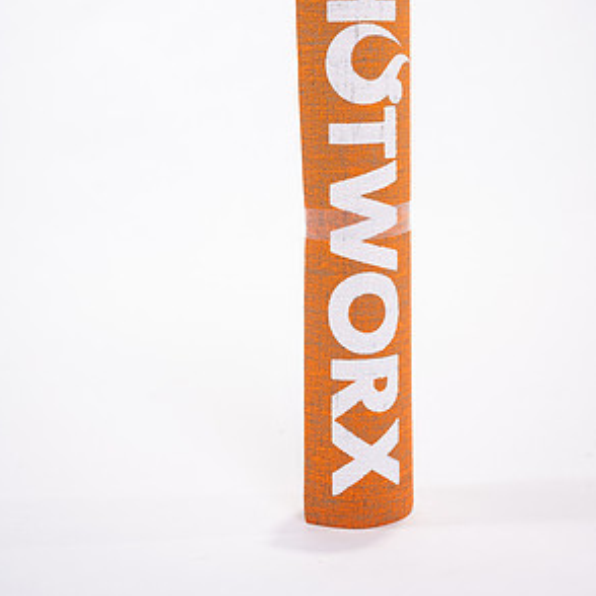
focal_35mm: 65
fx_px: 1266
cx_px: 298
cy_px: 162
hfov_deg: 26.5
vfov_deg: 26.2
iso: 200
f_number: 4
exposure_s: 1/125
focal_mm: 50
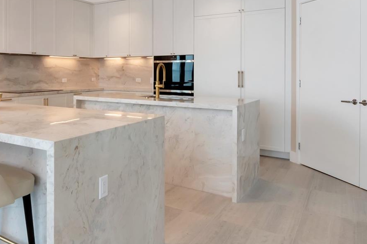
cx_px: 129
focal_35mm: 30
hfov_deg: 60.9
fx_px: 305
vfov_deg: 43.1
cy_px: 83
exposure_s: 1/15
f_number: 14
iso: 800
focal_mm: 11
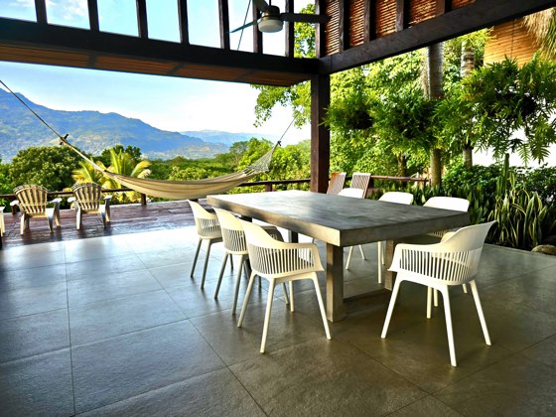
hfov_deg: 73.9
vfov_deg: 58.9
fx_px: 369
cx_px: 278
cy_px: 208
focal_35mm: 23
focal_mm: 6.3
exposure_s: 1/182
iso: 32
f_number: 1.7
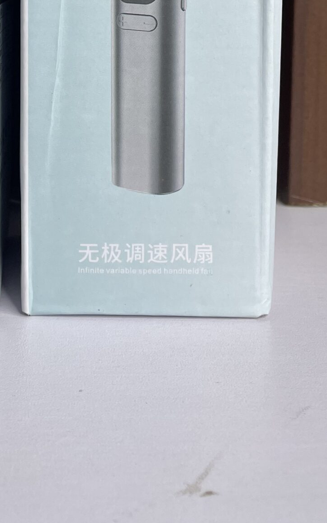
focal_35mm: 61
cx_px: 28
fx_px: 870
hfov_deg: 20.8
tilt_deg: -4.0
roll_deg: -1.9
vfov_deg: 30.9
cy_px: -10
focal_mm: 4.2
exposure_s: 1/100
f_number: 1.6
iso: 80
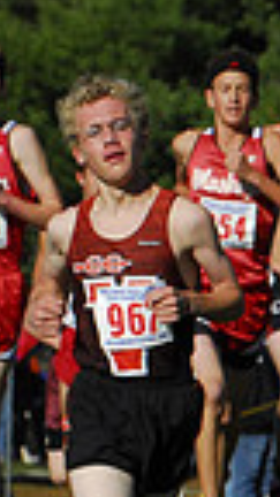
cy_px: 418
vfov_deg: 2.8
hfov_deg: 1.6
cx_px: 996
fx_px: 10044
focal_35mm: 761
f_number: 7.1
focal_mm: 120
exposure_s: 1/1600
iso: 400
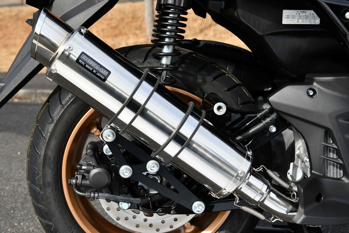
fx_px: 504
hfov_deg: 38.2
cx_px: 174
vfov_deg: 26.0
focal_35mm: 52
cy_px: 116
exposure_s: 1/500
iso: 400
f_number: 10
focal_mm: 52
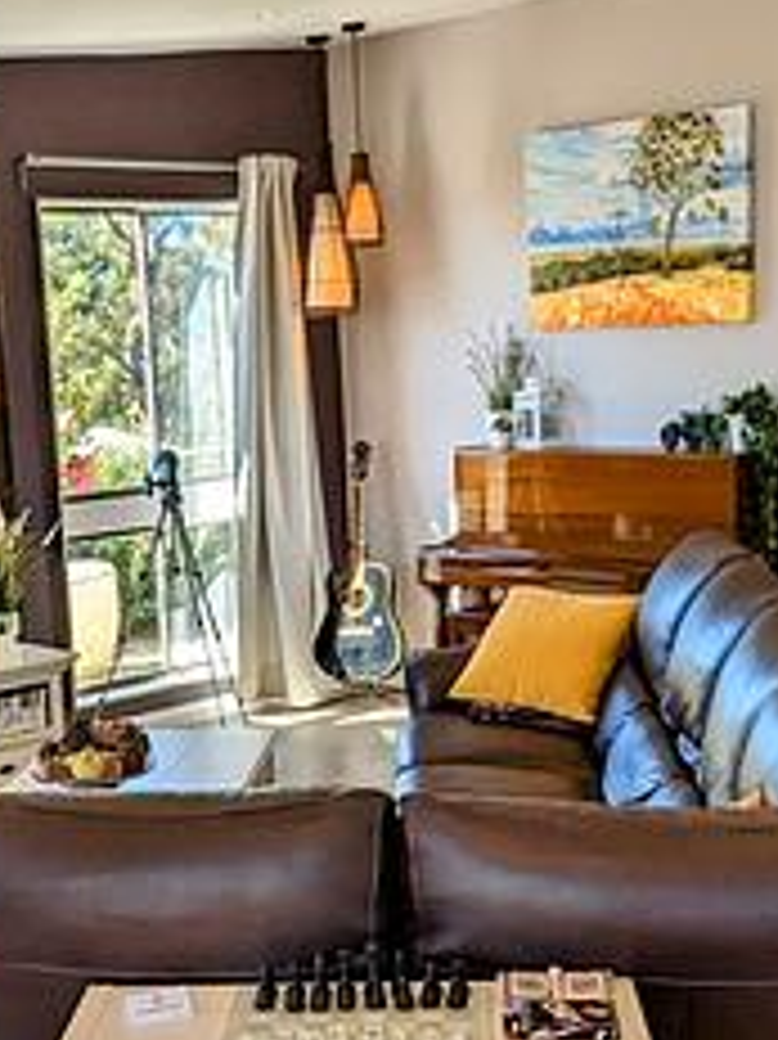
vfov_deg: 43.4
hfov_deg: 33.2
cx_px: 247
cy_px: 664
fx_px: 1290
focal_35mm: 43
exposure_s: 1/256
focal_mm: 2.35
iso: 49
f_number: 2.2
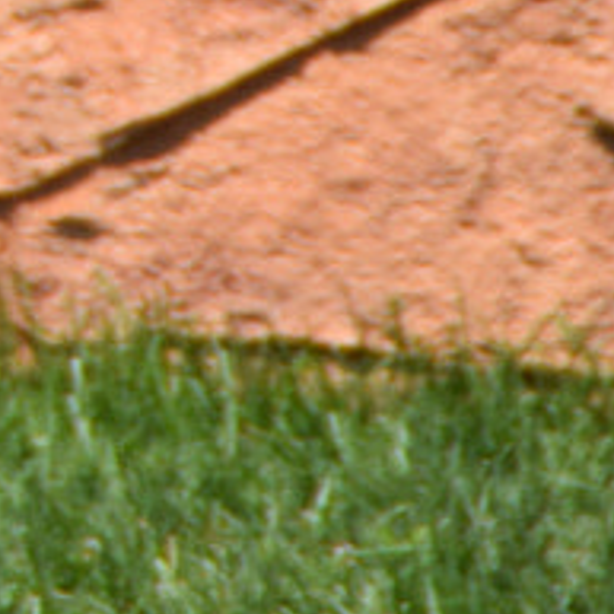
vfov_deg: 0.8
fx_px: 42403
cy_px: -1043
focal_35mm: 2113
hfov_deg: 0.8
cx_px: -1794
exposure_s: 1/1600
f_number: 7.1
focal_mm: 200
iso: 400
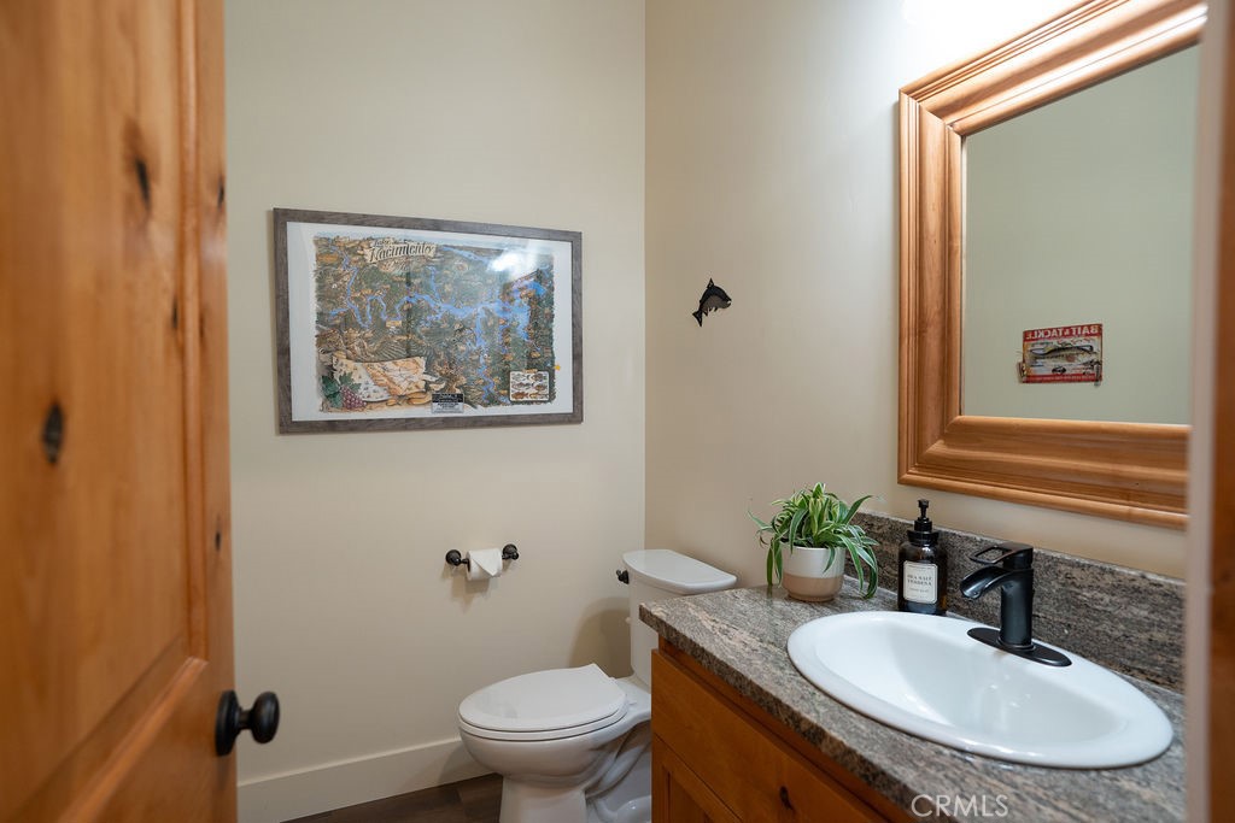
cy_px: 412
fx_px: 686
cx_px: 618
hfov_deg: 84.0
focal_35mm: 20
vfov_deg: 61.9
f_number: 3.2
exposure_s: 1/30
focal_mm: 20
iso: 800
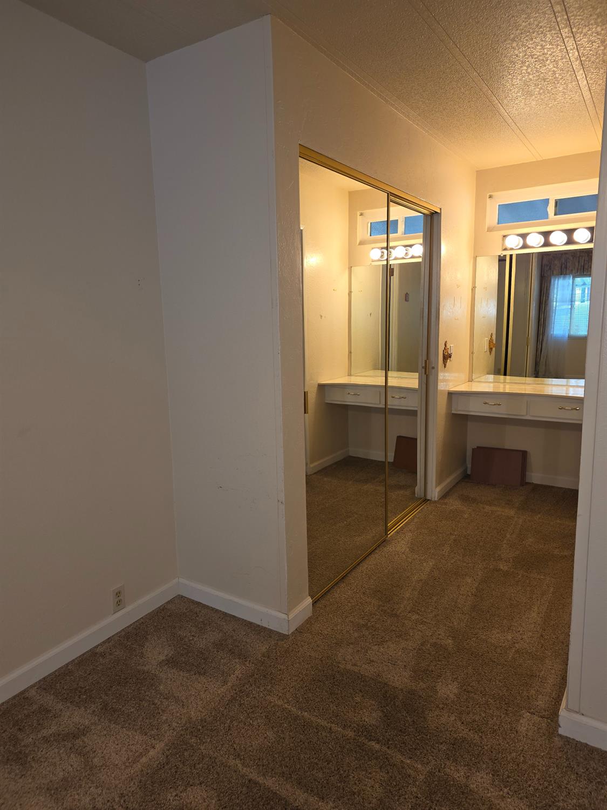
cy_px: 405
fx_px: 538
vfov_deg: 73.9
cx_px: 304
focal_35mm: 23
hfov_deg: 58.9
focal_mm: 6.3
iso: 80
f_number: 1.7
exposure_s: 1/60
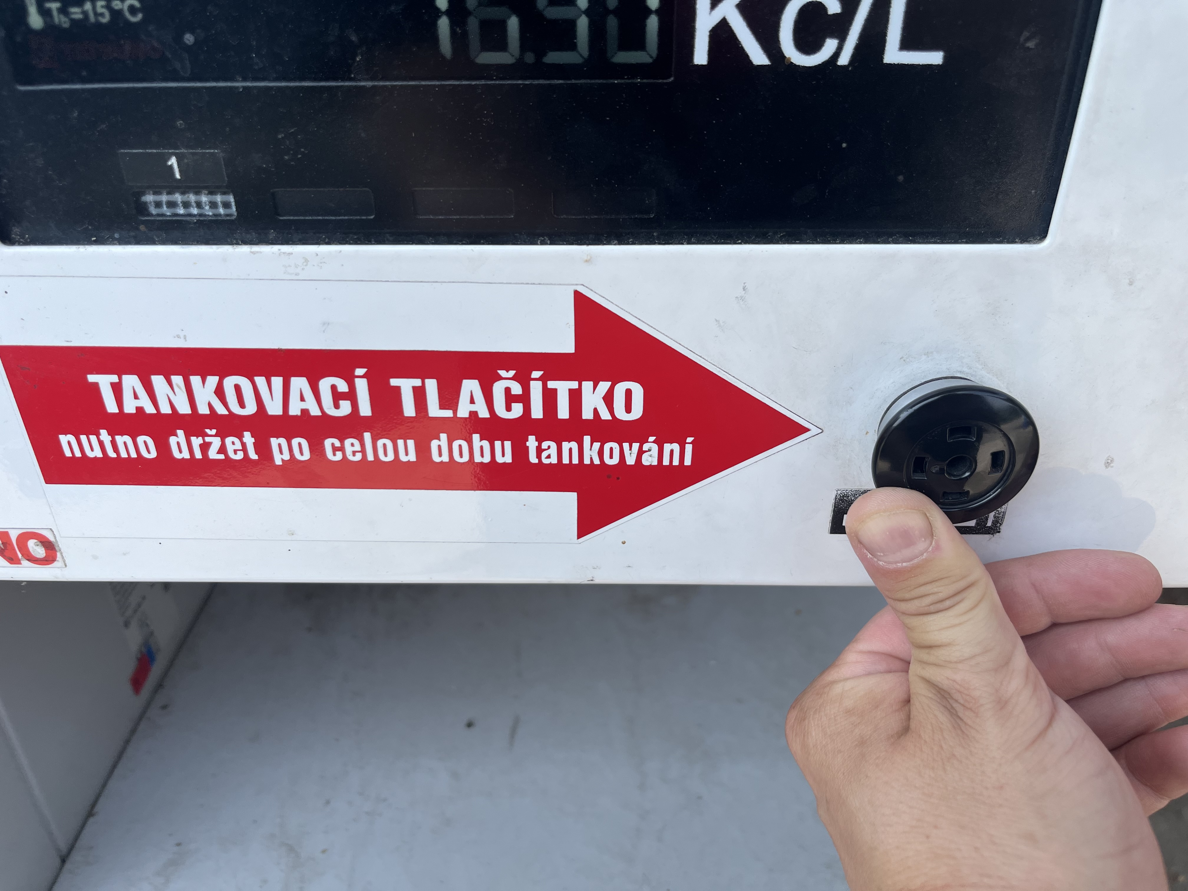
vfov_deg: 53.1
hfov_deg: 67.3
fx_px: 892
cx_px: 594
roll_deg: -1.7
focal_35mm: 26
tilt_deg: -29.7
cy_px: 446
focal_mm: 5.1
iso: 50
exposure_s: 1/1018
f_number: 1.6
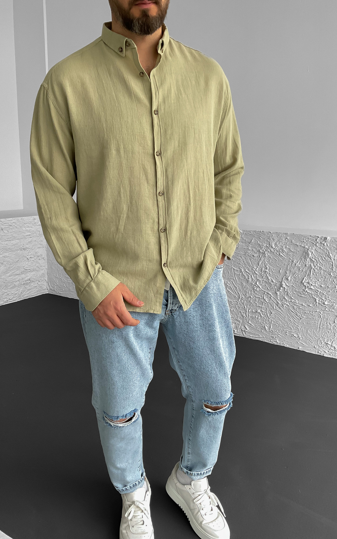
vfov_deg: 61.2
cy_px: 268
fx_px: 456
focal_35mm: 31
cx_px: 152
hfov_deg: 40.6
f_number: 1.8
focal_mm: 3
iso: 64
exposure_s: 1/110
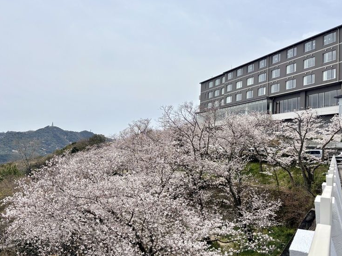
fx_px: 286
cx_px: 160
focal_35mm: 29
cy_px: 133
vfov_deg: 48.2
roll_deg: -3.4
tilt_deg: +3.3
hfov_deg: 61.6
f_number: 1.6
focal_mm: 5.96
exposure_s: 1/10989
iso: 50
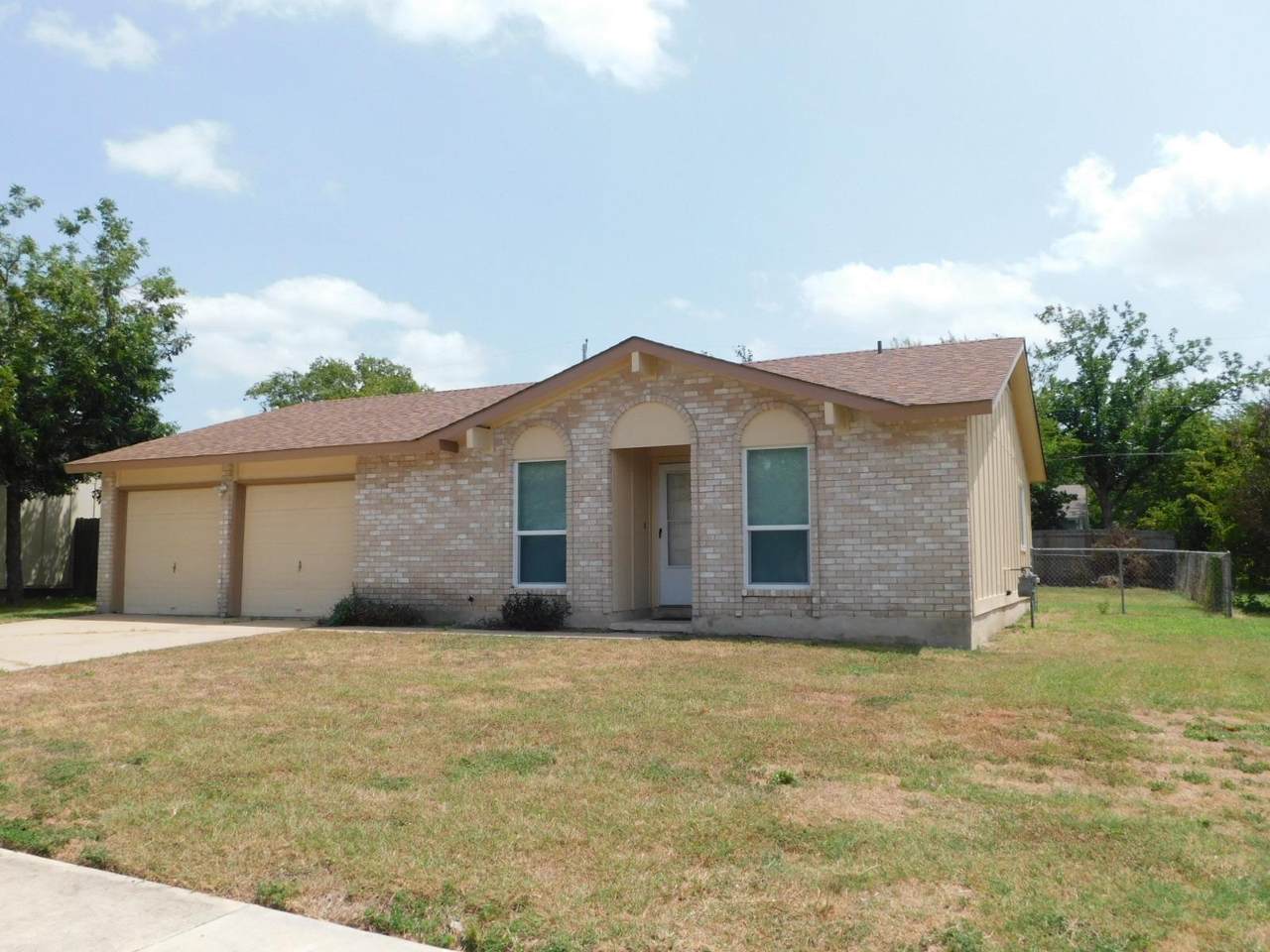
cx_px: 635
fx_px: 1027
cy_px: 476
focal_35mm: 28
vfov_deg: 49.7
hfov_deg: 63.4
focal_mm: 4.9
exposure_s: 1/400
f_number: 6.4
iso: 125
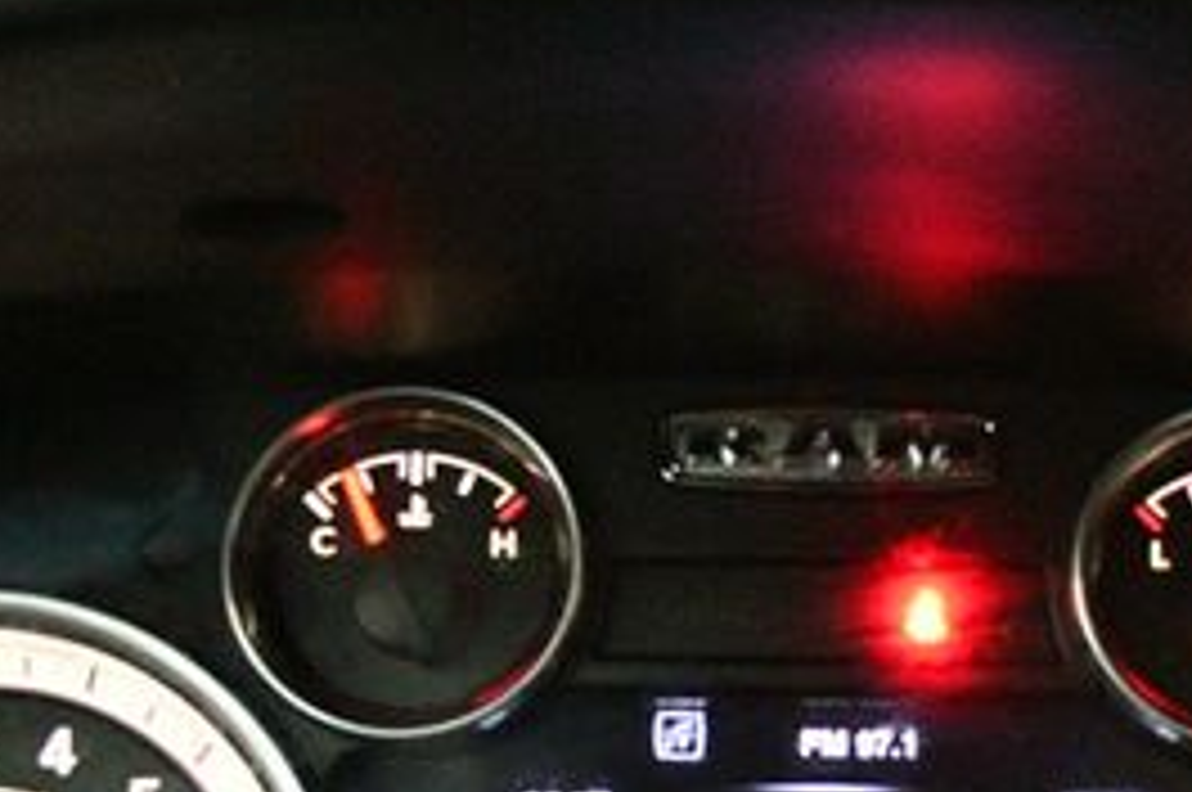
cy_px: 756
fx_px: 2877
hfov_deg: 23.3
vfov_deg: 15.4
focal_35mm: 87
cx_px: 828
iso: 10000
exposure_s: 1/60
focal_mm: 24
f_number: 4
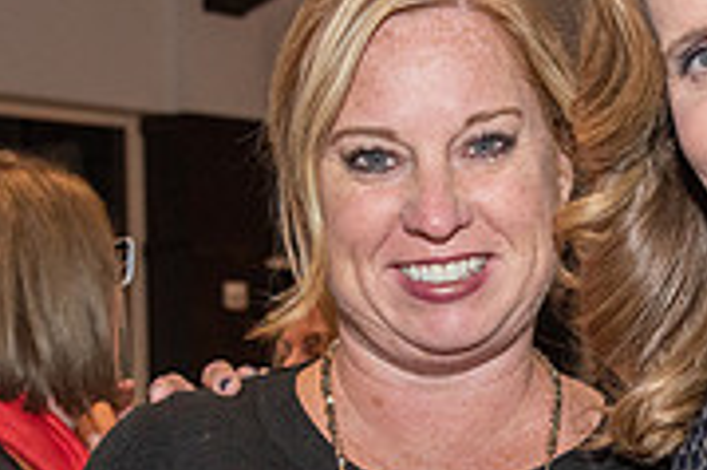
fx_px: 2217
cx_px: 611
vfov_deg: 12.0
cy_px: 405
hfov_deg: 17.9
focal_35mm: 113
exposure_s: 1/250
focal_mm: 31
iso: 800
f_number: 4
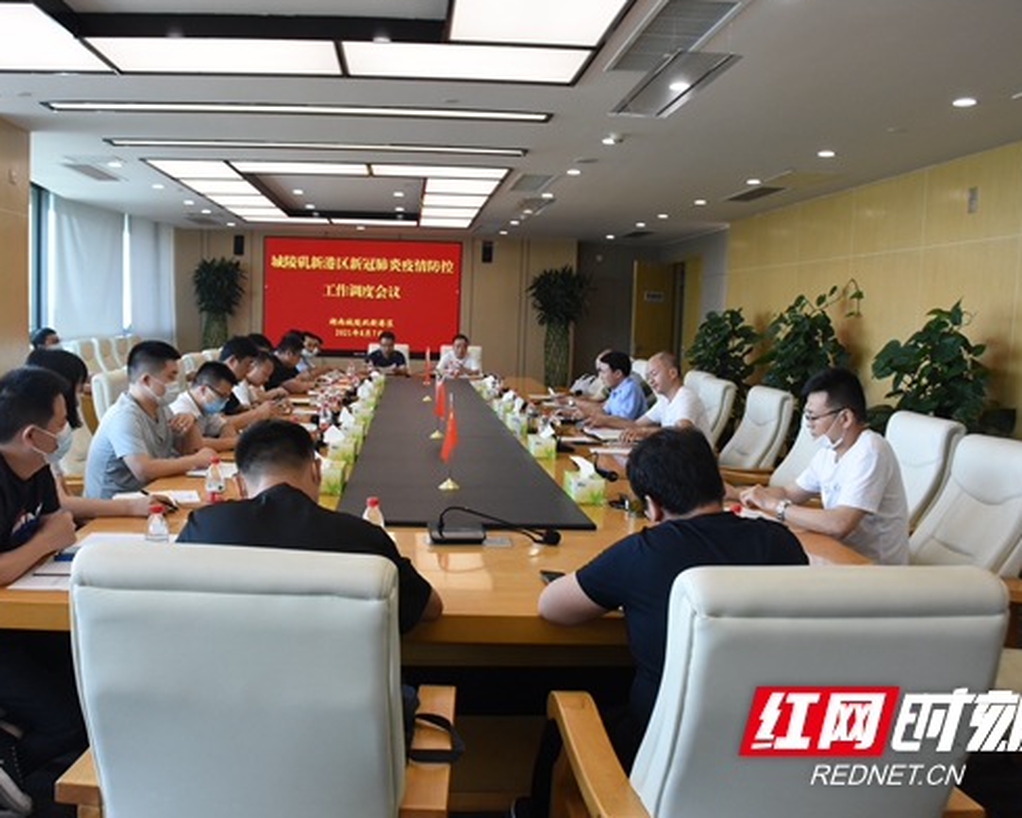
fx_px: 938
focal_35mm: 31
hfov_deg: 57.0
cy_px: 403
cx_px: 440
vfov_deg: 47.1
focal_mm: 18
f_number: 5.6
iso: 1000
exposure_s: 1/125
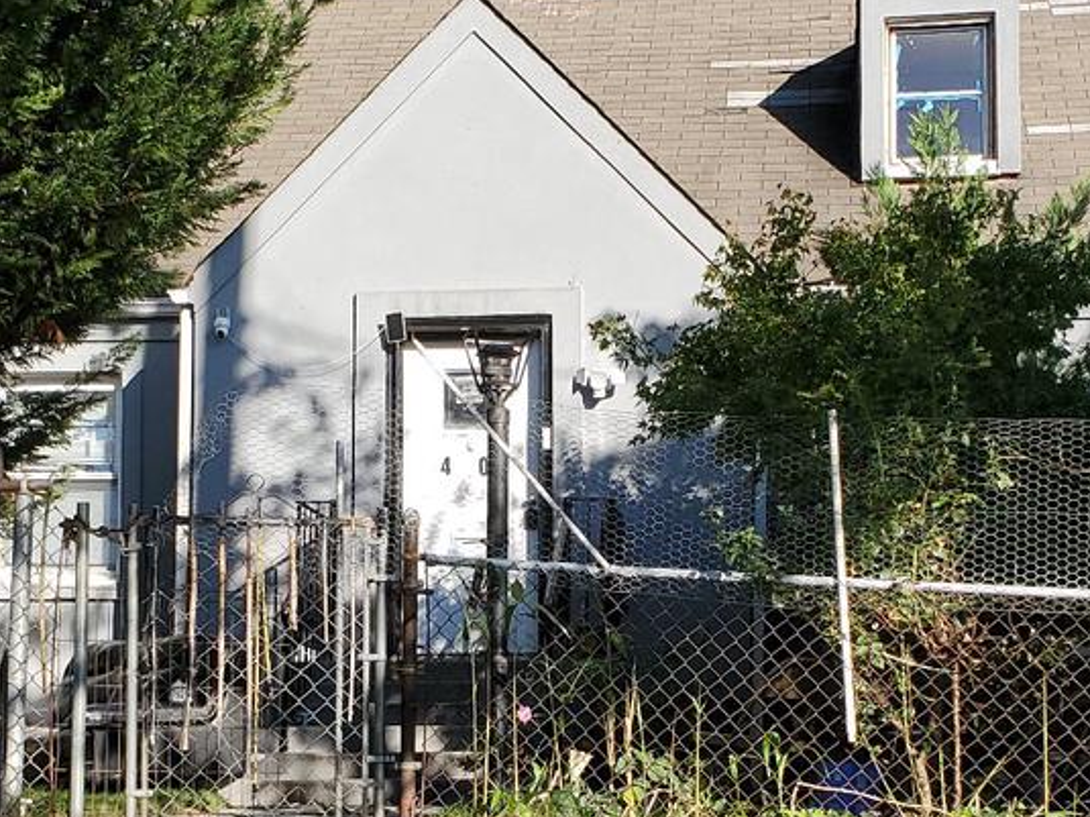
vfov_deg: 20.7
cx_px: 650
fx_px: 2204
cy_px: 693
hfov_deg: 27.7
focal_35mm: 70
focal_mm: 4.3
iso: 50
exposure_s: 1/786
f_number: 2.4
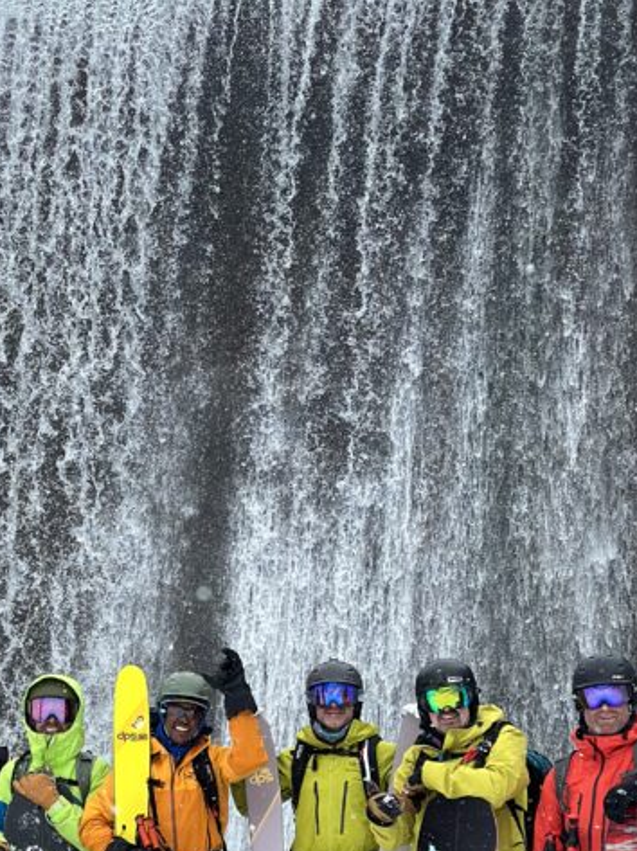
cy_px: 804
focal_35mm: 104
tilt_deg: +5.0
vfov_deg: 18.5
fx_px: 2555
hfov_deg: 14.1
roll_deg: -1.2
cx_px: 67
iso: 100
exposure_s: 1/3472
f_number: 1.78
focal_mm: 6.86
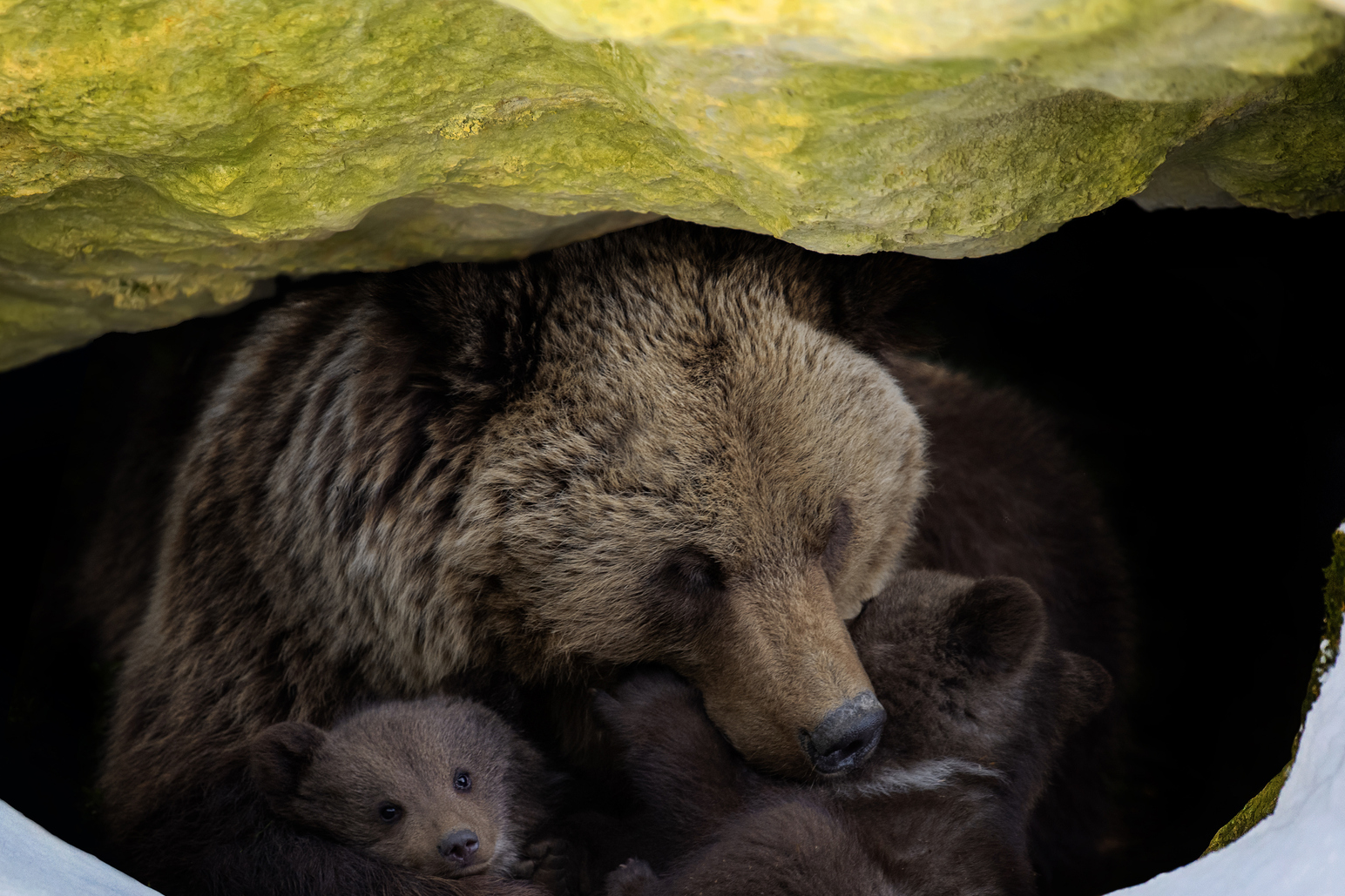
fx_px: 9750
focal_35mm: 261
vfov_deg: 5.3
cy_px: 557
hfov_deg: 7.9
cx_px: 541
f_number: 2.8
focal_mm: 190
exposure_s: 1/320
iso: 720
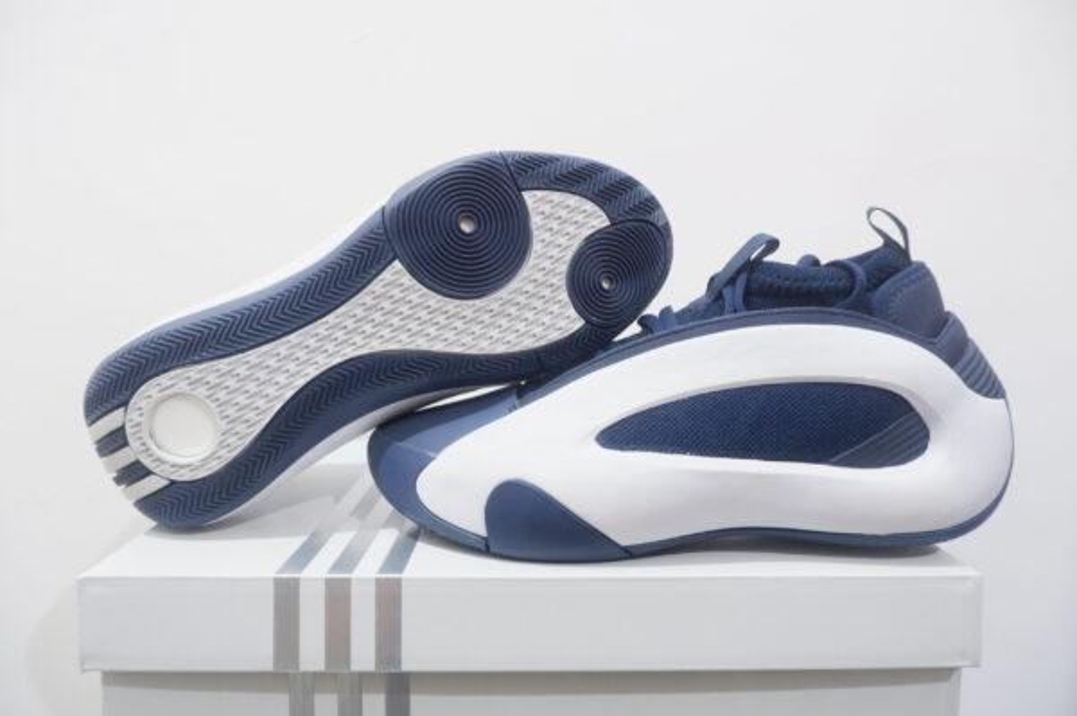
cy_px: 358
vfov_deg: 55.0
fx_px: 688
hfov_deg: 76.1
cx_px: 538
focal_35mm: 23
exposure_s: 1/25
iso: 800
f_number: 3.5
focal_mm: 15
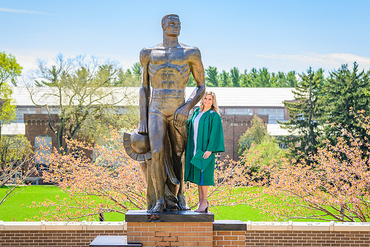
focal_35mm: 92
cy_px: 110
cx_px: 185
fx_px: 950
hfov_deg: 22.0
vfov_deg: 14.8
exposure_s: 1/1600
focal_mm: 82
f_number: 4
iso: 400
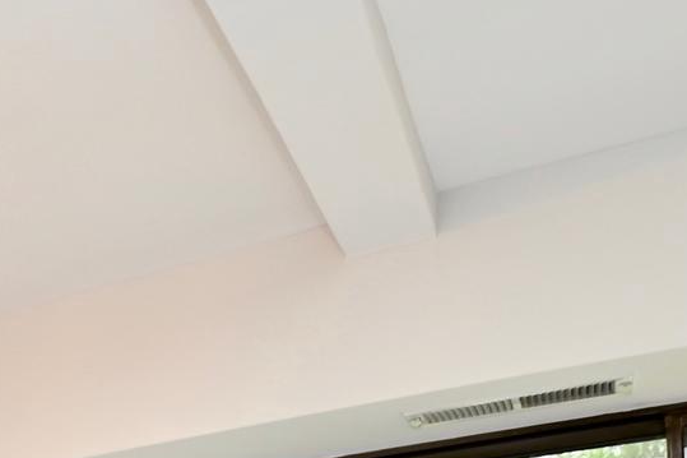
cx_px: -437
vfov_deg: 19.9
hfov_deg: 24.1
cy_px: 727
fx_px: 1087
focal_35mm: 57
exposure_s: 1/10
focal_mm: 10
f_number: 7.1
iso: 200
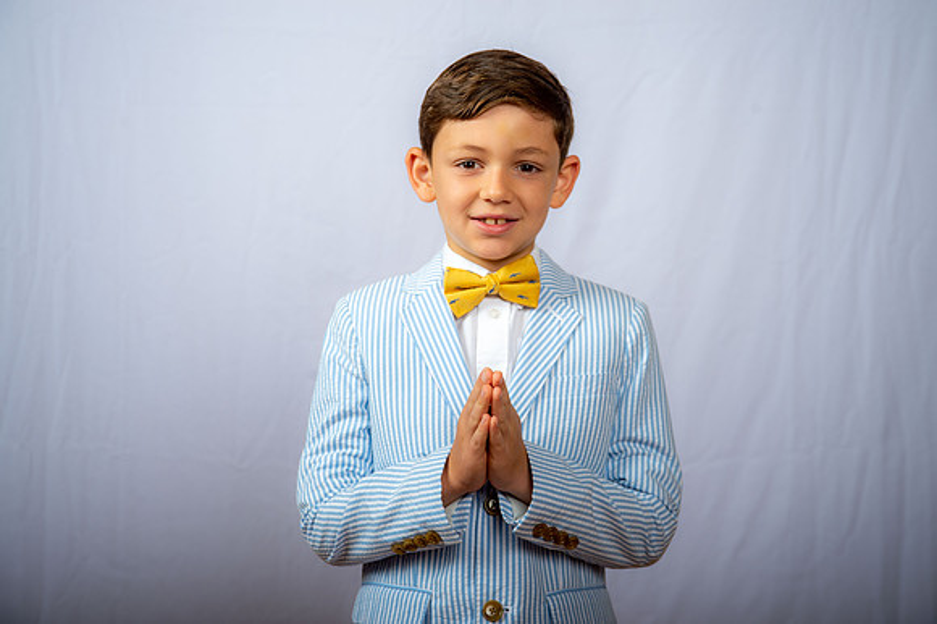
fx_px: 1717
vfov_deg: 20.6
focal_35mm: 66
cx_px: 468
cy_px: 312
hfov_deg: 30.5
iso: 250
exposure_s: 1/200
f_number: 6.3
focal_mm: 66
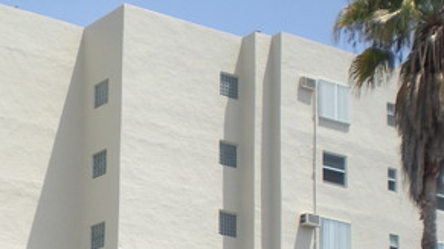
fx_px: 1294
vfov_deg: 10.8
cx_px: 79
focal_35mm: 110
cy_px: 306
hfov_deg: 19.2
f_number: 4.9
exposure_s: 1/397
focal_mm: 7.4
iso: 64
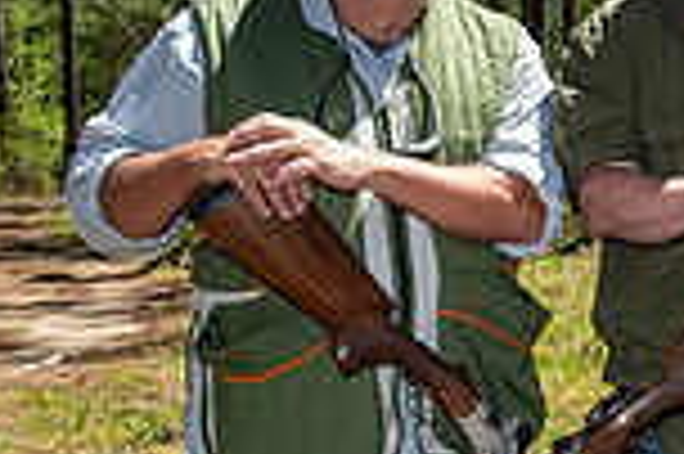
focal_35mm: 99
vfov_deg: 13.7
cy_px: 387
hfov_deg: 18.7
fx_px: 1879
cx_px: 958
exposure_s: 1/250
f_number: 5
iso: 100
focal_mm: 26
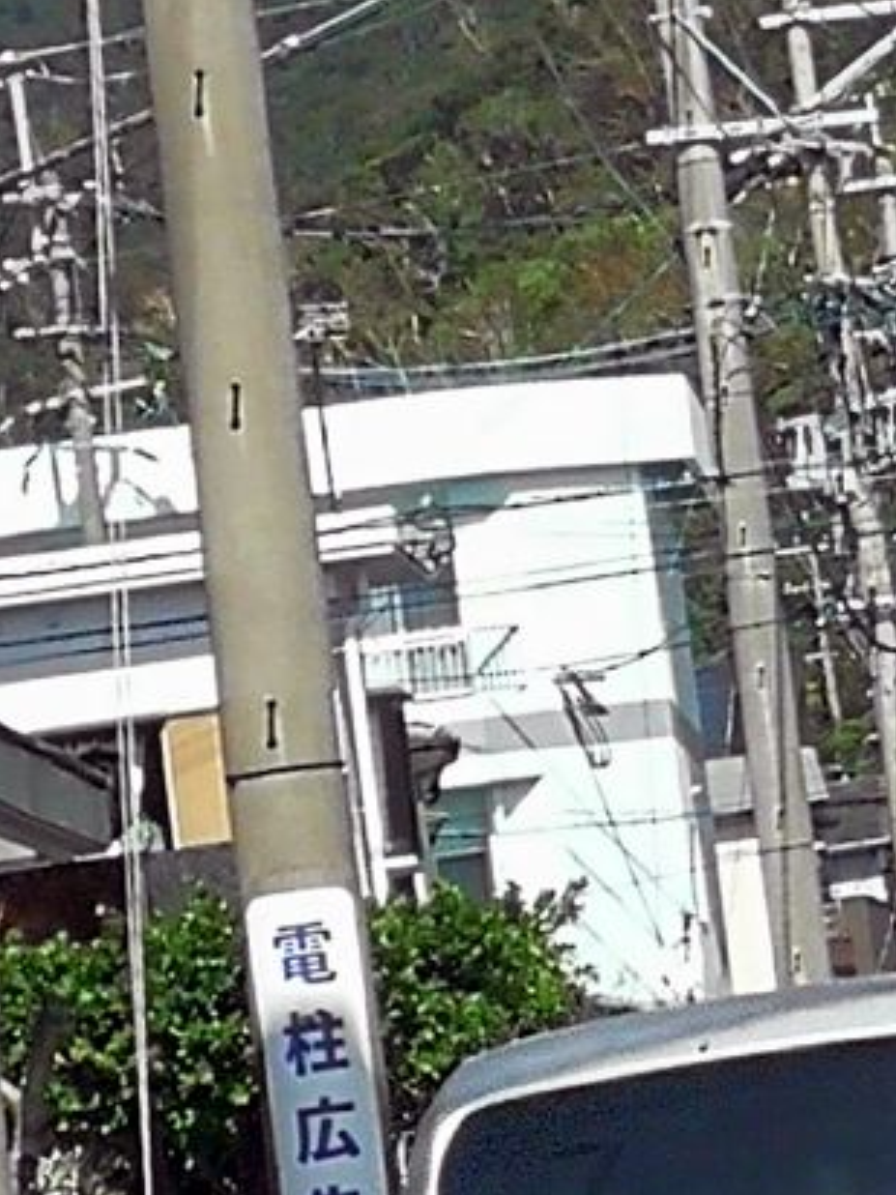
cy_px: -447
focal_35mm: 342
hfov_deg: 4.3
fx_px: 11803
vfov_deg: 5.7
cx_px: 1432
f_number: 2.2
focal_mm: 3.95
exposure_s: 1/837
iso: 50
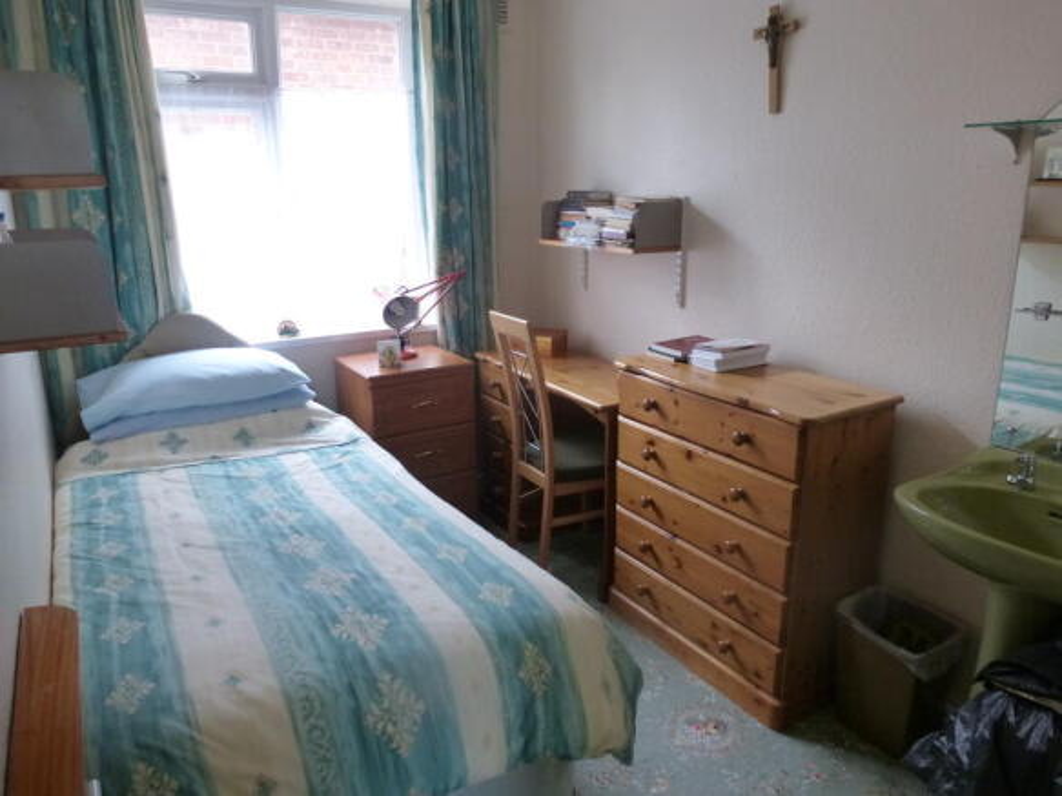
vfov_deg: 56.8
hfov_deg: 71.6
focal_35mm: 24
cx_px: 531
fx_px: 736
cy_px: 398
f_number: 3.3
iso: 400
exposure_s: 1/60
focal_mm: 4.3
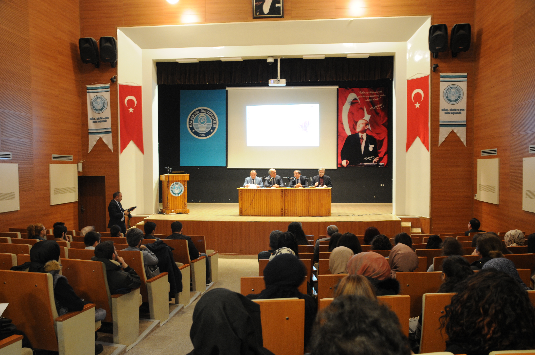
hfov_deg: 57.3
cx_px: 268
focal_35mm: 33
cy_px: 178
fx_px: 490
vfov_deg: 39.9
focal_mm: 22
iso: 500
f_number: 3.8
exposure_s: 1/5
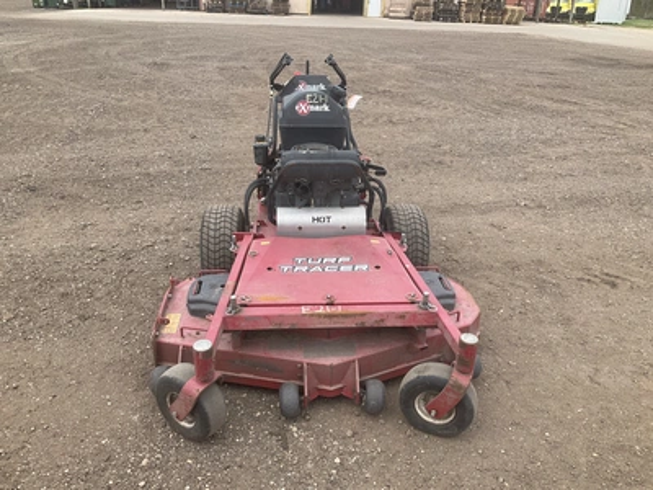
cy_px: 245
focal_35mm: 29
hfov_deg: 61.7
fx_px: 547
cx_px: 326
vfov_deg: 48.2
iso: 25
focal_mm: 3
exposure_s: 1/749
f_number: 1.8
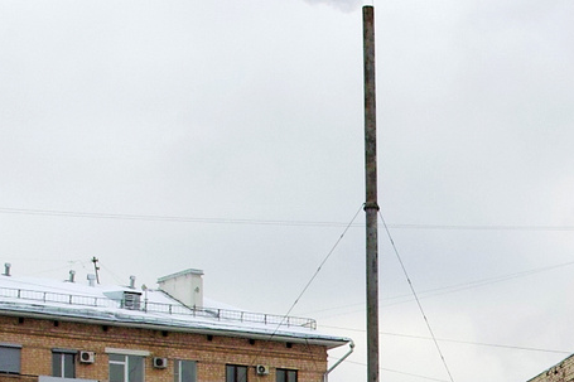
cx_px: 744
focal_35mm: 194
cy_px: 615
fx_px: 3092
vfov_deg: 6.9
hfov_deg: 10.4
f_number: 10
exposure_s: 1/160
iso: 100
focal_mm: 29
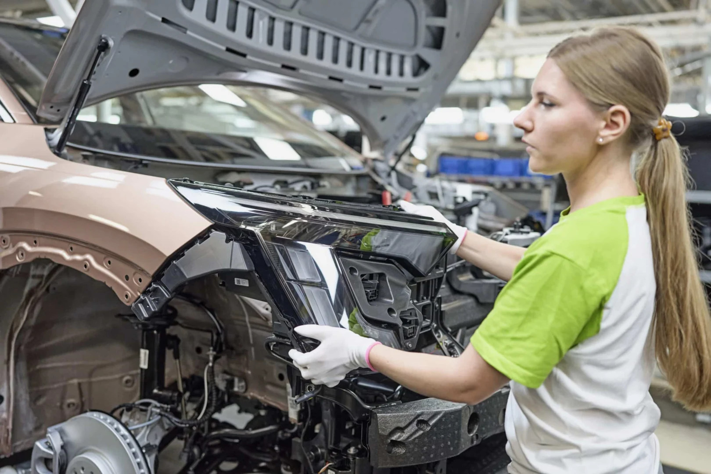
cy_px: 237
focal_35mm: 35
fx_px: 691
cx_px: 356
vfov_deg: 37.9
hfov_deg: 54.4
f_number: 2
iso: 1000
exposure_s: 1/500
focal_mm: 35
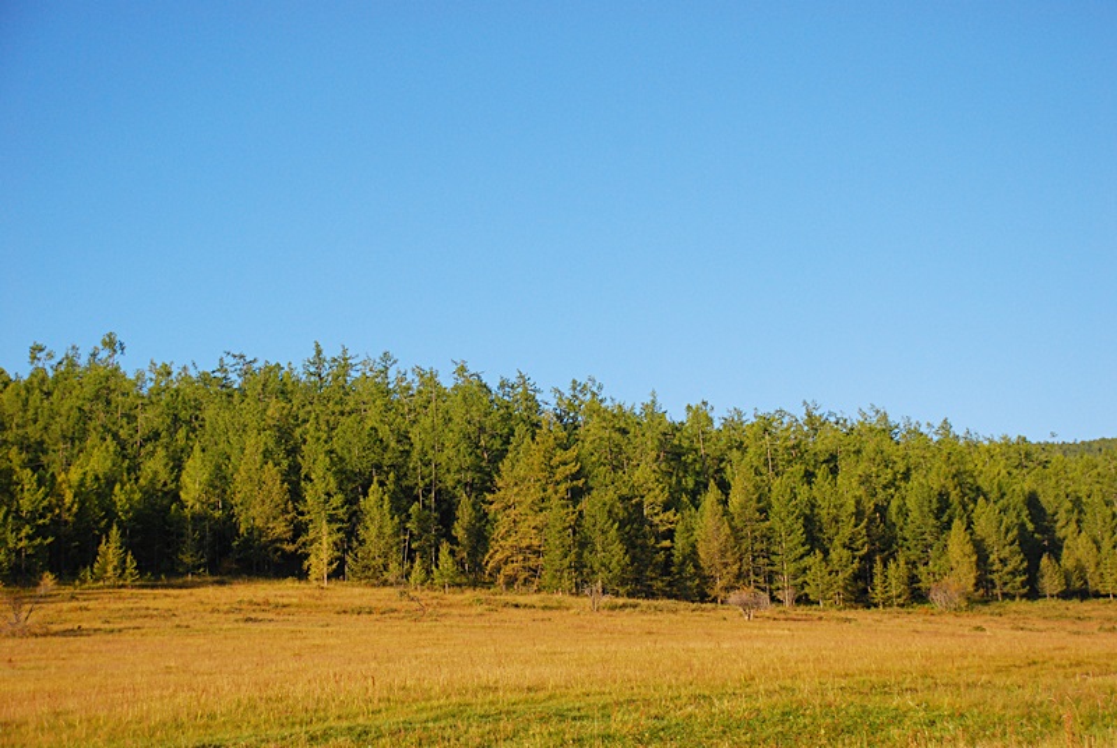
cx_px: 558
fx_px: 2237
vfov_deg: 19.0
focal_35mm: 72
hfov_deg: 28.0
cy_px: 374
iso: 400
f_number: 5.6
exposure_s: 1/1000
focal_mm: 48
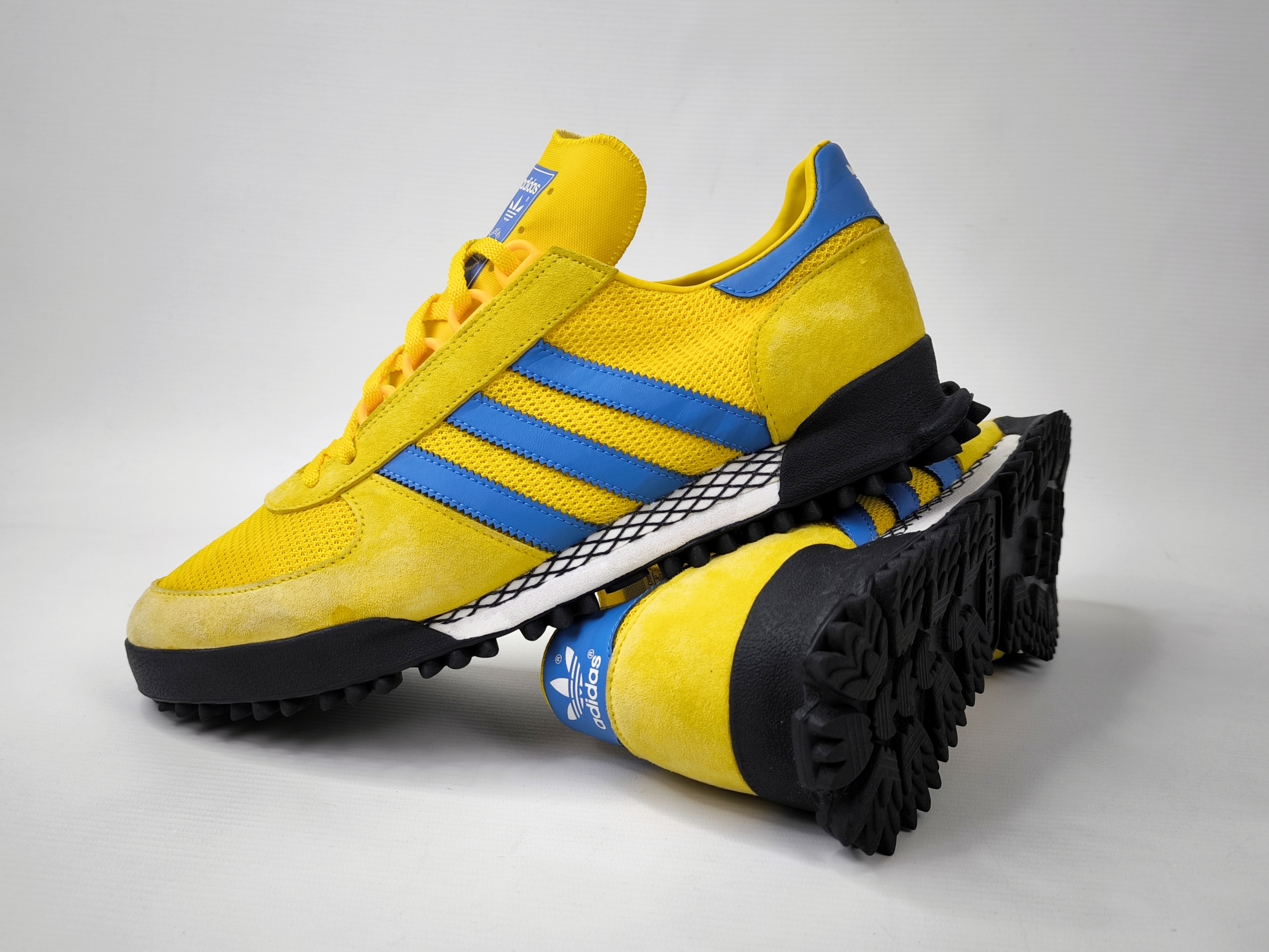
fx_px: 880
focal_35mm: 24
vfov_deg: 56.8
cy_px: 476
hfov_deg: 71.6
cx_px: 634
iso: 64
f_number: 1.9
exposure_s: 1/100
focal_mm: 6.92
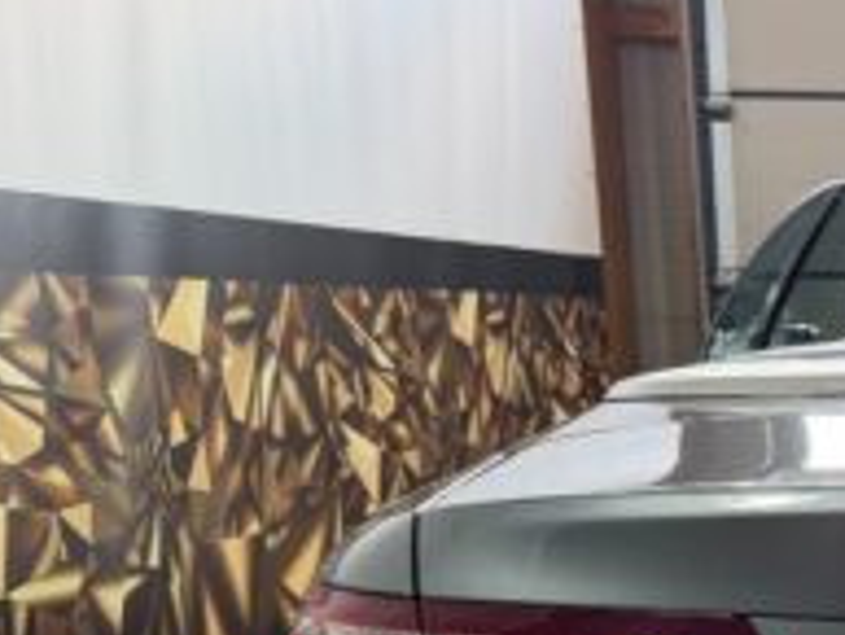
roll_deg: -0.2
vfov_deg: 18.0
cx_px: 1248
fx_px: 1881
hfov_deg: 21.5
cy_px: 804
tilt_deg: -14.2
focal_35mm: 77
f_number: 1.78
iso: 200
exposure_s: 1/65
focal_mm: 6.76
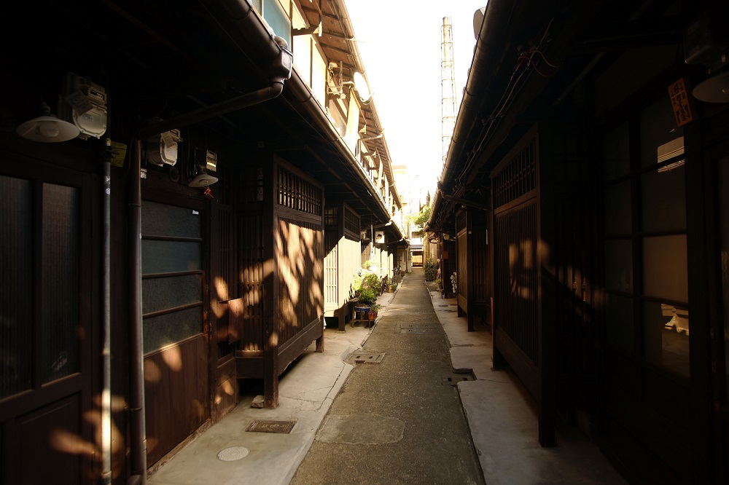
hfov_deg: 90.0
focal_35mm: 18
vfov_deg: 67.3
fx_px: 364
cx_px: 364
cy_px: 242
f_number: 4.5
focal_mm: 18
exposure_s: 1/50
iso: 100
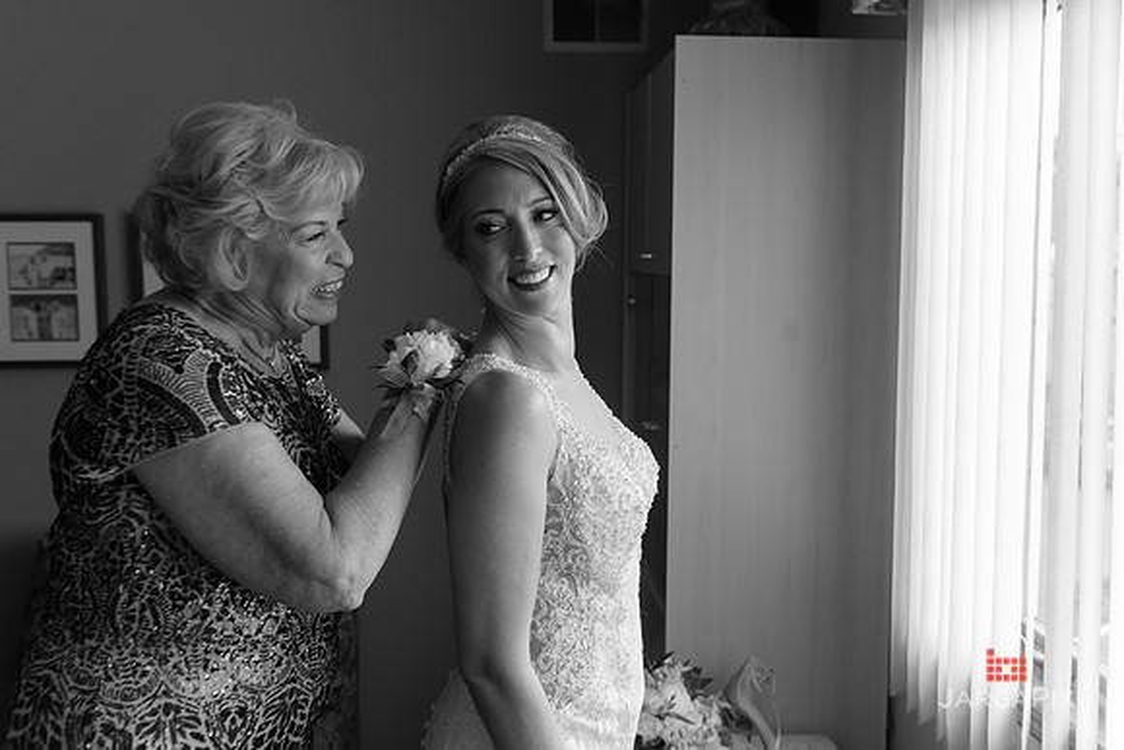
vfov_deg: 35.1
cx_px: 562
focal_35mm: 38
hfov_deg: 50.7
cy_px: 375
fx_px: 1187
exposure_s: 1/125
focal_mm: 38
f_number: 3.2
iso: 1250
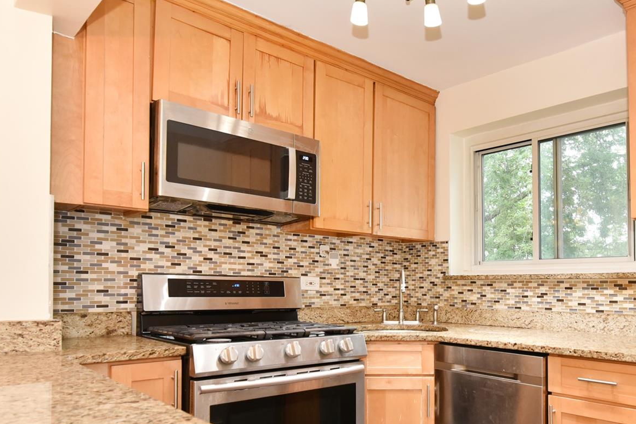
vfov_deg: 45.7
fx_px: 495
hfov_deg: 62.7
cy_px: 283
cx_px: 454
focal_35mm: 28
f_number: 5.6
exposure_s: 1/60
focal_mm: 16
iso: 1600
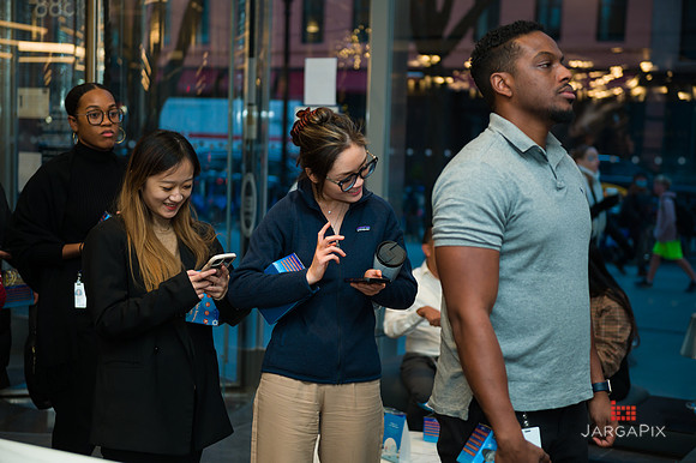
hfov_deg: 32.4
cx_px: 348
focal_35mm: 62
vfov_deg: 21.9
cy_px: 232
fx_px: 1198
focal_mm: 62
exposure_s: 1/200
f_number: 3.2
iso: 400
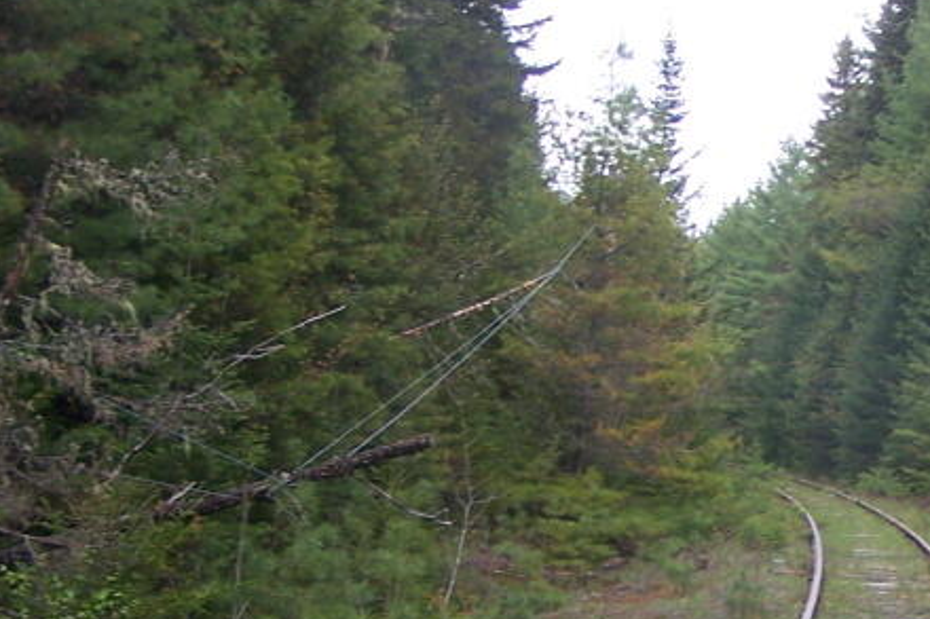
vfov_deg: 14.8
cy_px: 378
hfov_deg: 21.5
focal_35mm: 92
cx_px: 896
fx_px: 2376
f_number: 2.8
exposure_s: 1/250
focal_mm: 6.3
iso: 80
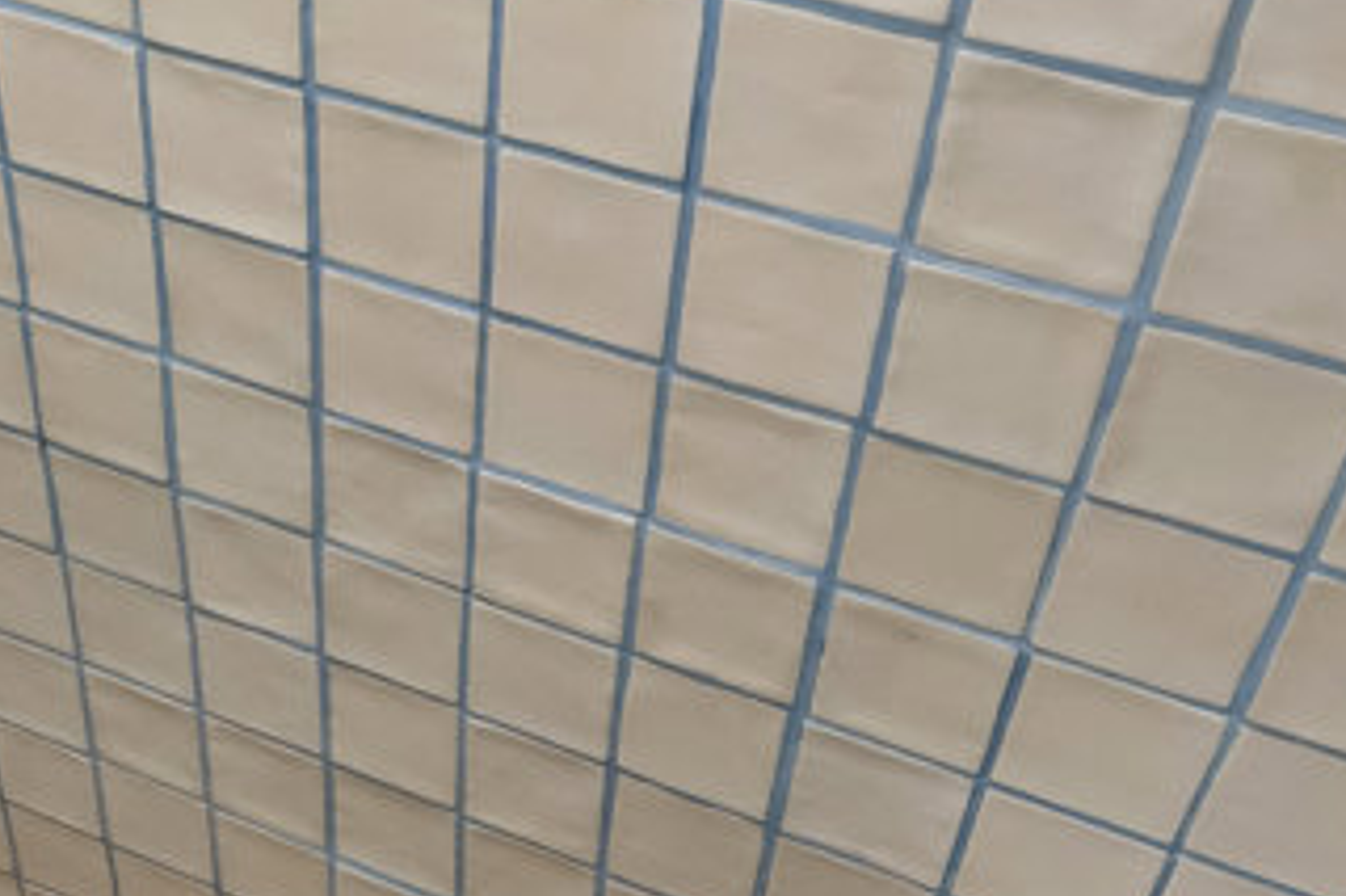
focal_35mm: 45
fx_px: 1682
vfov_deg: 29.8
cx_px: 421
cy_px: 486
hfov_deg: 42.9
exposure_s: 1/2
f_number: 10
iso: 400
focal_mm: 12
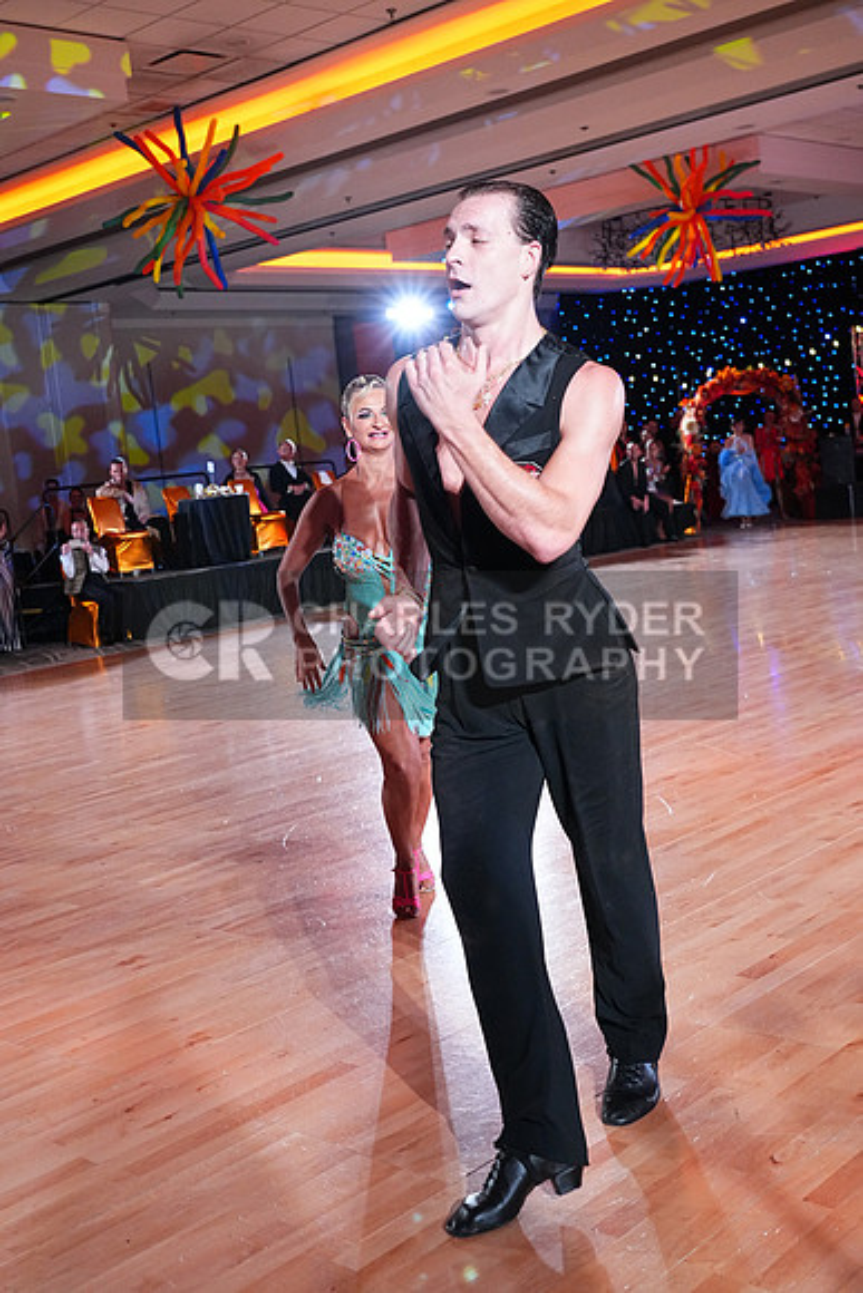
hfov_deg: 33.4
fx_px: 1437
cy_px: 646
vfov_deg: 48.4
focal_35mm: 40
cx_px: 432
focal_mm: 40
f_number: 4.5
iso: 5000
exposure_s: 1/400
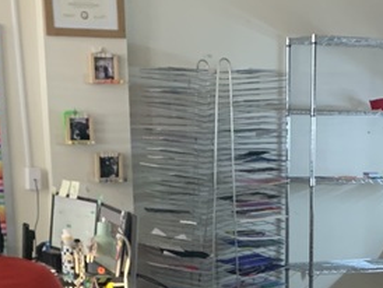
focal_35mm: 97
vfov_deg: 13.6
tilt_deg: -19.1
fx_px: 1074
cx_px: 342
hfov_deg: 19.8
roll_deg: -1.1
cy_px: 520
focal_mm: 4.25
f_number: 1.8
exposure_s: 1/60
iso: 320
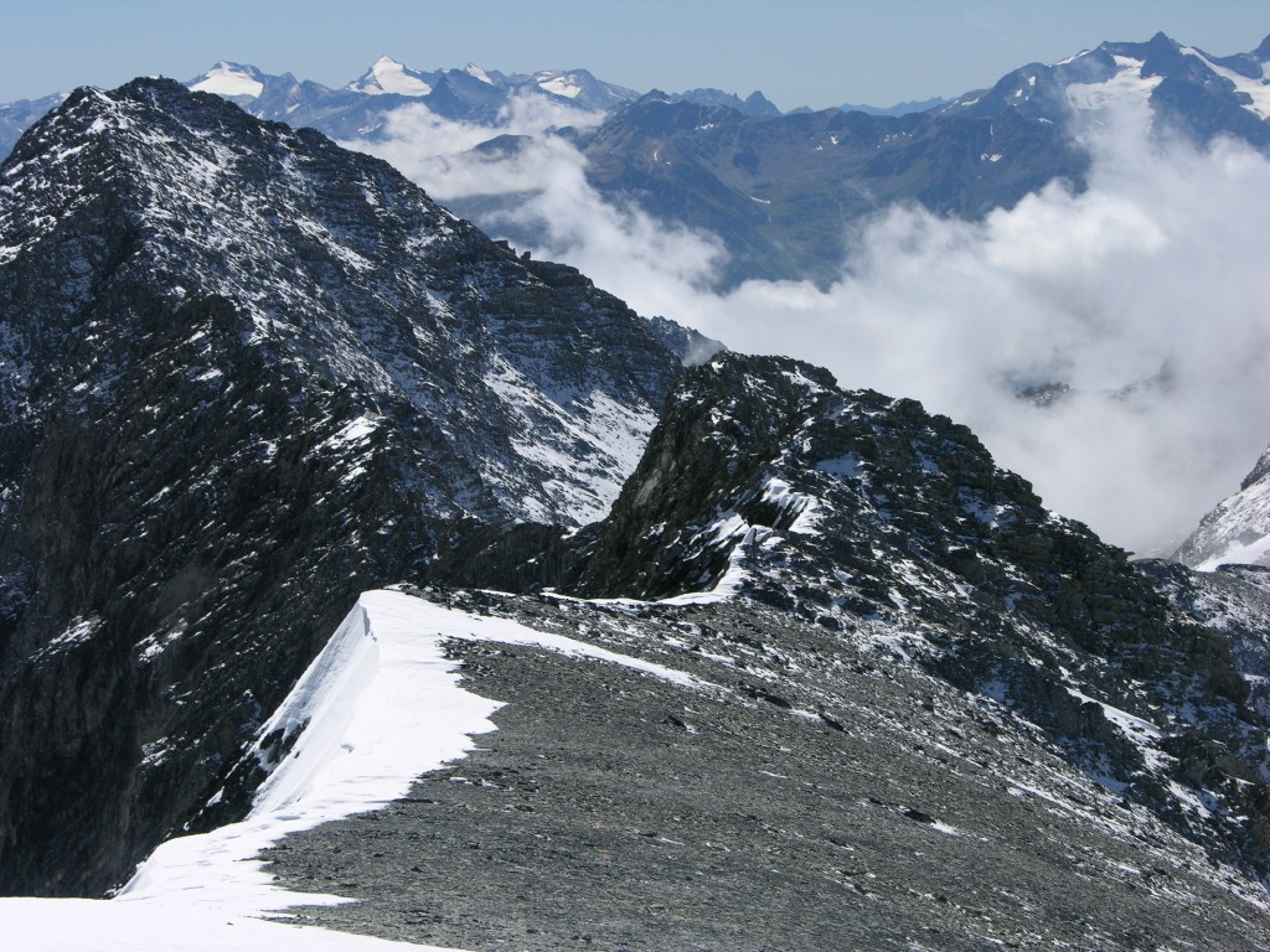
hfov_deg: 19.6
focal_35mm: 100
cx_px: 635
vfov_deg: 14.8
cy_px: 476
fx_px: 3669
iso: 50
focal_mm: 25.4
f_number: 5.8
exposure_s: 1/547
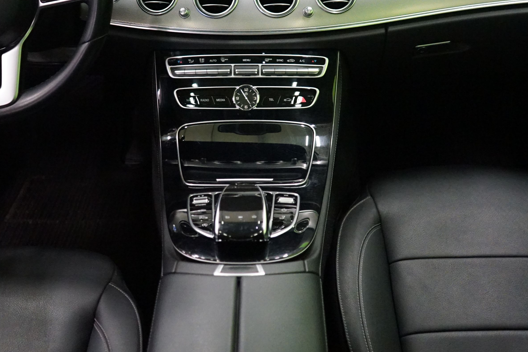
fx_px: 704
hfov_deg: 41.1
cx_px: 257
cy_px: 132
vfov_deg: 28.0
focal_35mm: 48
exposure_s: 1/40
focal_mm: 29
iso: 6400
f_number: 3.5
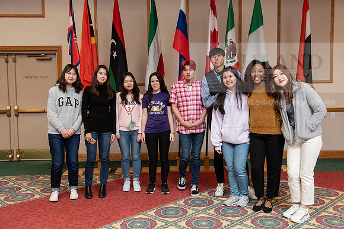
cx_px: 172
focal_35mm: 35
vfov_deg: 37.9
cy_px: 114
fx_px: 335
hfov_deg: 54.4
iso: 2500
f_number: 6.3
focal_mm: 35
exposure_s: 1/125
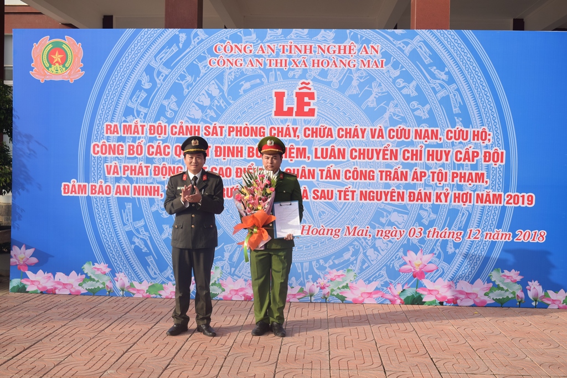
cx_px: 284
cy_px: 189
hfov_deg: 45.0
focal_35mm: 44
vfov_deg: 30.9
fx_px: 685
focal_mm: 29
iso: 200
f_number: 8
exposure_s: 1/500
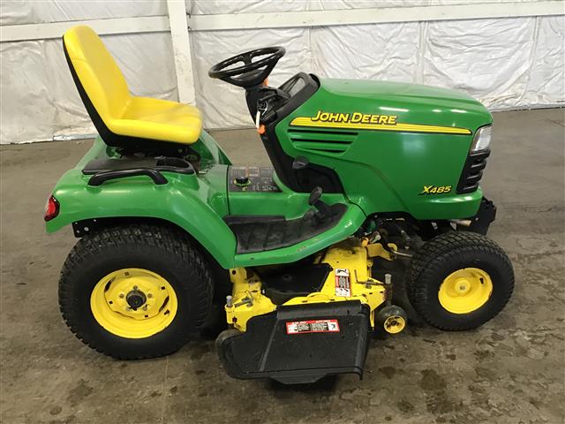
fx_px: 506
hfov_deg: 58.4
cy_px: 212
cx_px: 282
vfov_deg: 45.4
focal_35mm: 31
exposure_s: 1/30
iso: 80
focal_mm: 3.3
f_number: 2.4
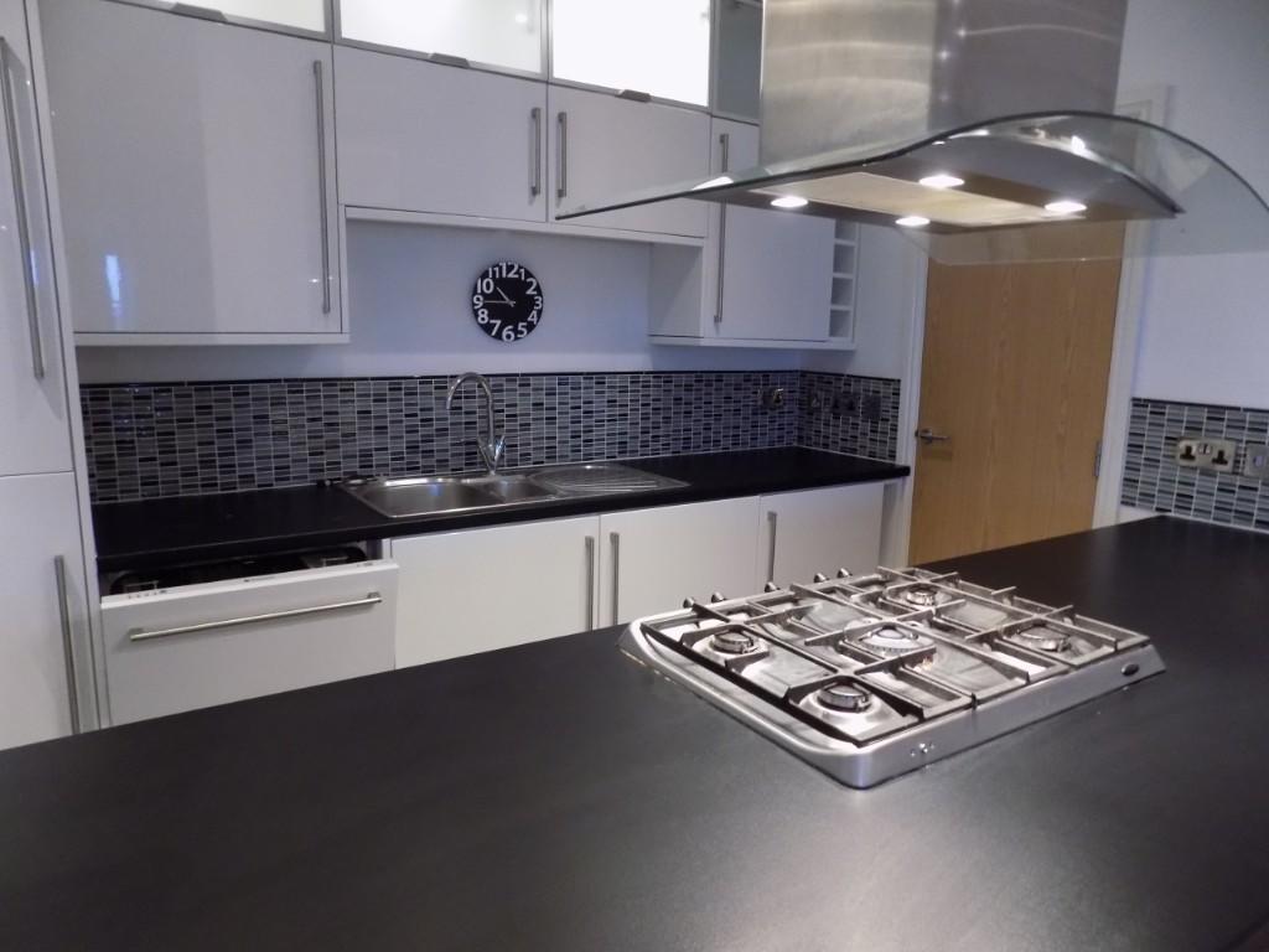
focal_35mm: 23
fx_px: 843
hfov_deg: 73.9
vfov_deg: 58.9
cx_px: 634
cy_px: 476
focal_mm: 4
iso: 400
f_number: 3.1
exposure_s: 1/15
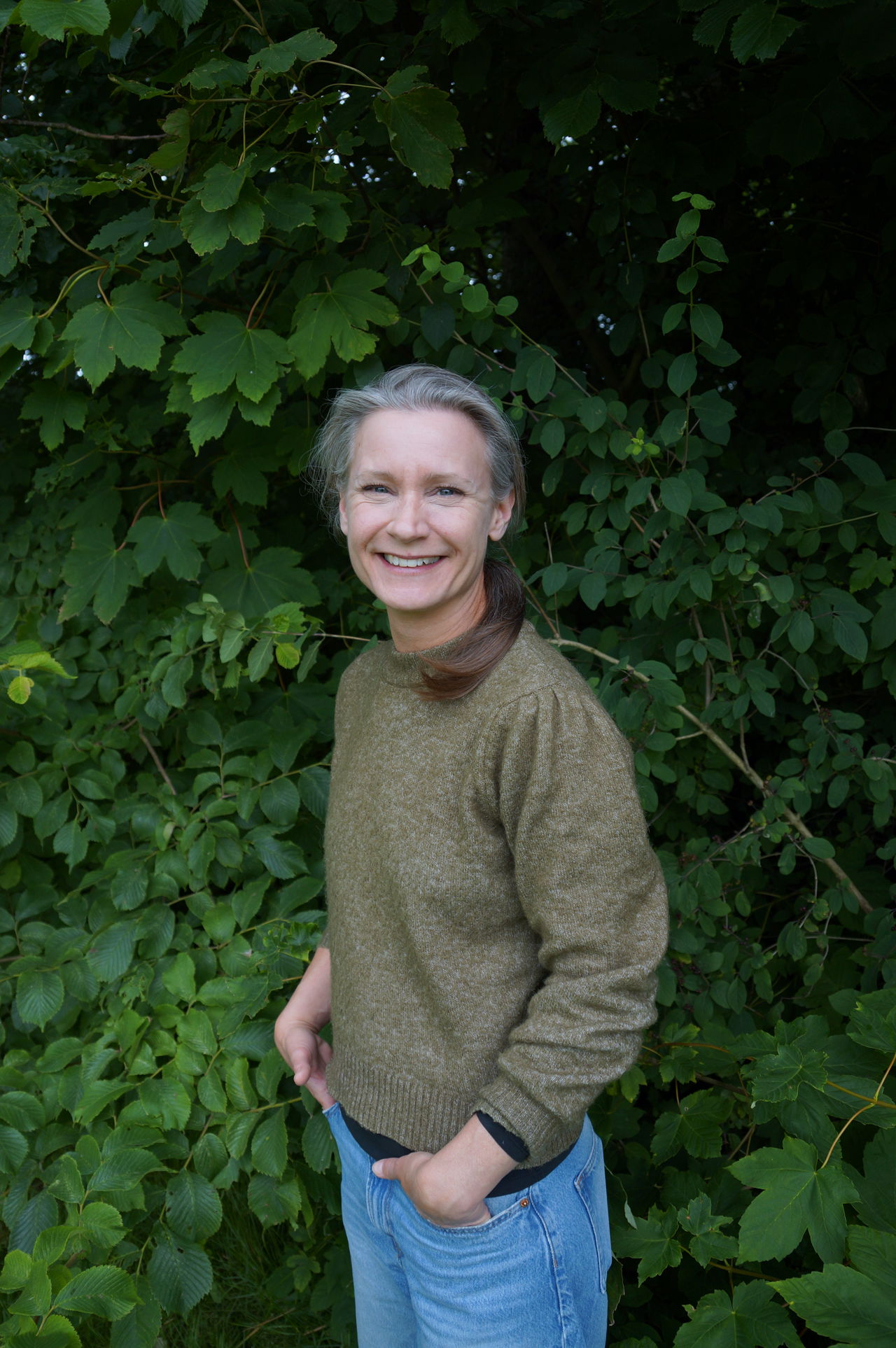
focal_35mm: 27
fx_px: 1010
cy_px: 674
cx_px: 448
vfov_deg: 67.4
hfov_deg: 47.8
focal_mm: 18
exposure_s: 1/160
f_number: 4
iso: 160
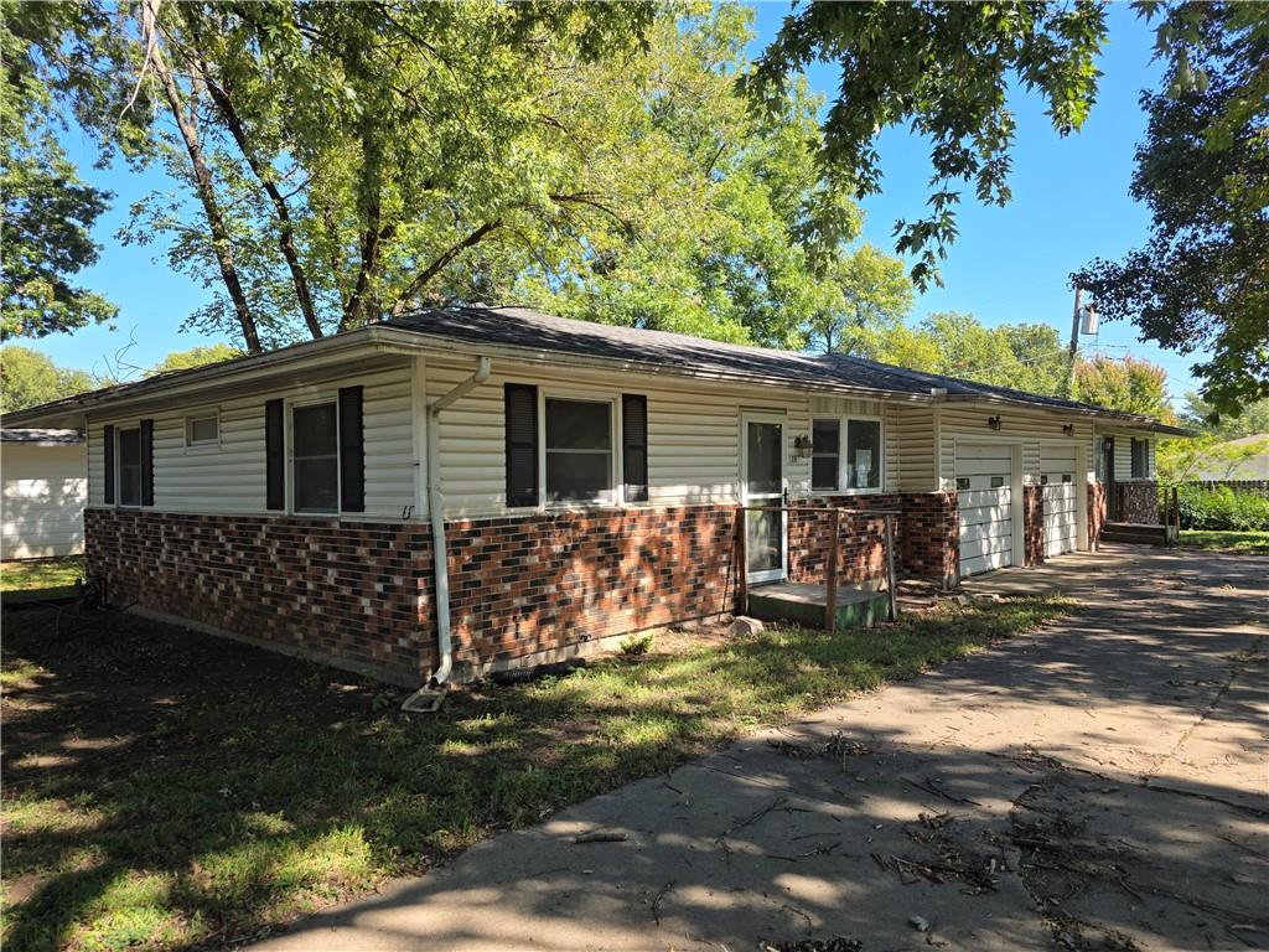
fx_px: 843
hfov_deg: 73.9
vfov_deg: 58.9
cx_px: 634
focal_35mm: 23
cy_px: 476
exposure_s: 1/1794
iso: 80
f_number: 1.7
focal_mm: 6.3
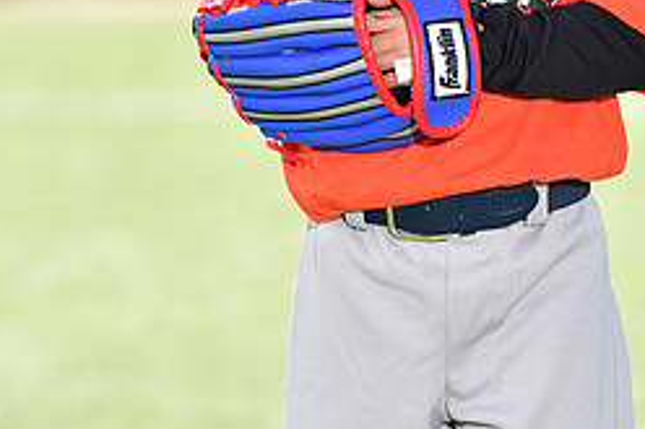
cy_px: -159
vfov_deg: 2.9
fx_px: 8379
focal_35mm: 468
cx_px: 490
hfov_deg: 4.4
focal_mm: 200
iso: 80
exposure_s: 1/200
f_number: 5
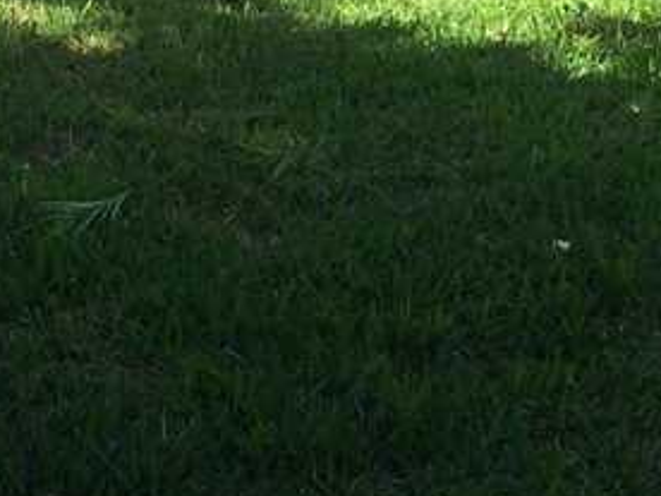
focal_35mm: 84
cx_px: -259
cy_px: -96
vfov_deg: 16.8
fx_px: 1604
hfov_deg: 20.7
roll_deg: -0.7
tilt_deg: -7.6
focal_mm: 4.15
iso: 32
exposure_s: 1/746
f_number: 2.2
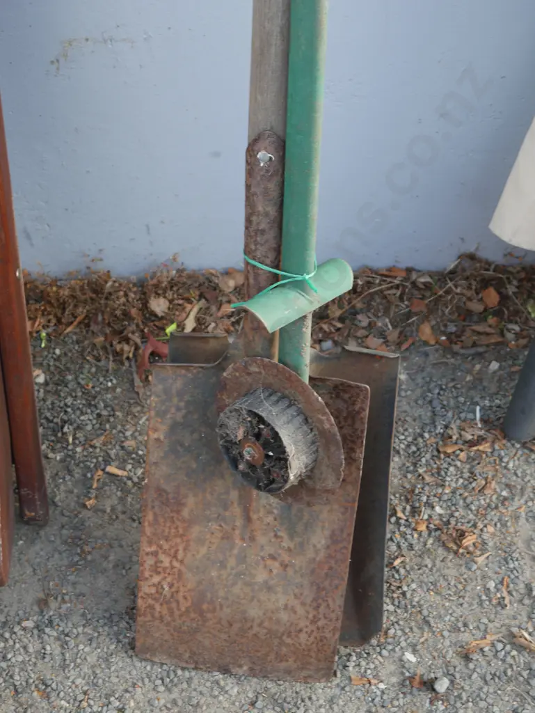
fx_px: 1194
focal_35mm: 58
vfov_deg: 33.2
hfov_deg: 25.3
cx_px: 268
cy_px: 356
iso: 200
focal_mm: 29
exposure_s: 1/80
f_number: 5.4
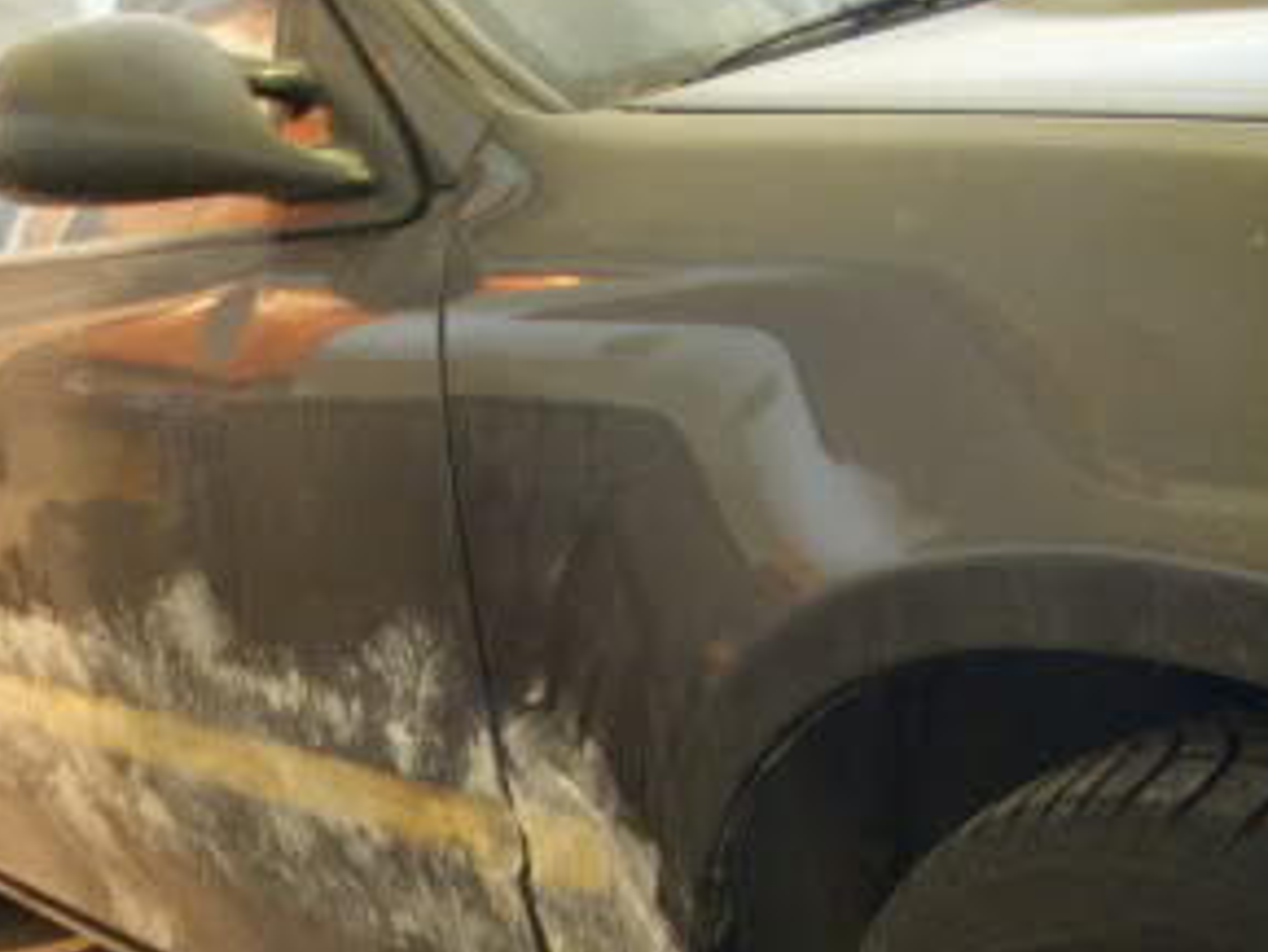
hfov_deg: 29.6
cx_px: 276
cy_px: 774
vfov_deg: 22.6
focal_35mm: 64
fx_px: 2345
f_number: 3.3
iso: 400
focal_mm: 6.3
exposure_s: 1/2.5
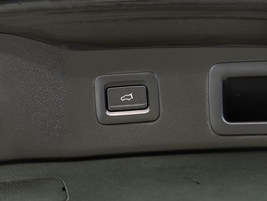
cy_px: 124
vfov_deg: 13.6
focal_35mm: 109
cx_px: 135
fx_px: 842
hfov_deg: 18.0
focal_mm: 70
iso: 100
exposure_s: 1
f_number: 5.6
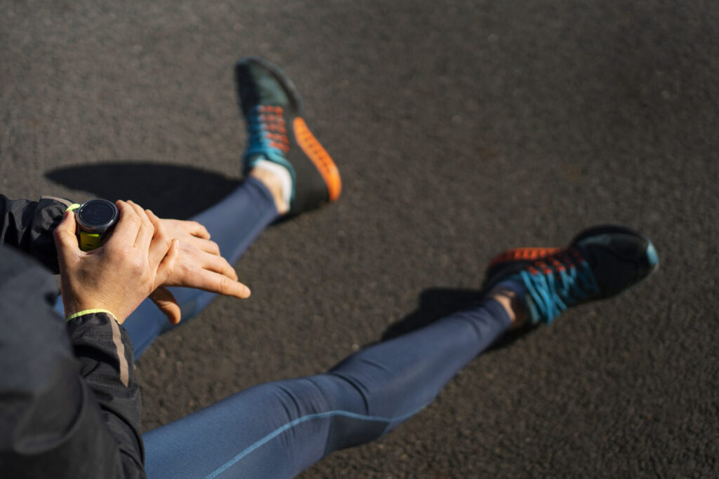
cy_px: 240
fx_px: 1099
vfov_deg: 24.6
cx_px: 360
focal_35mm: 55
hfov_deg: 36.2
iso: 100
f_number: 2.2
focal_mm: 55
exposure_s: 1/5000
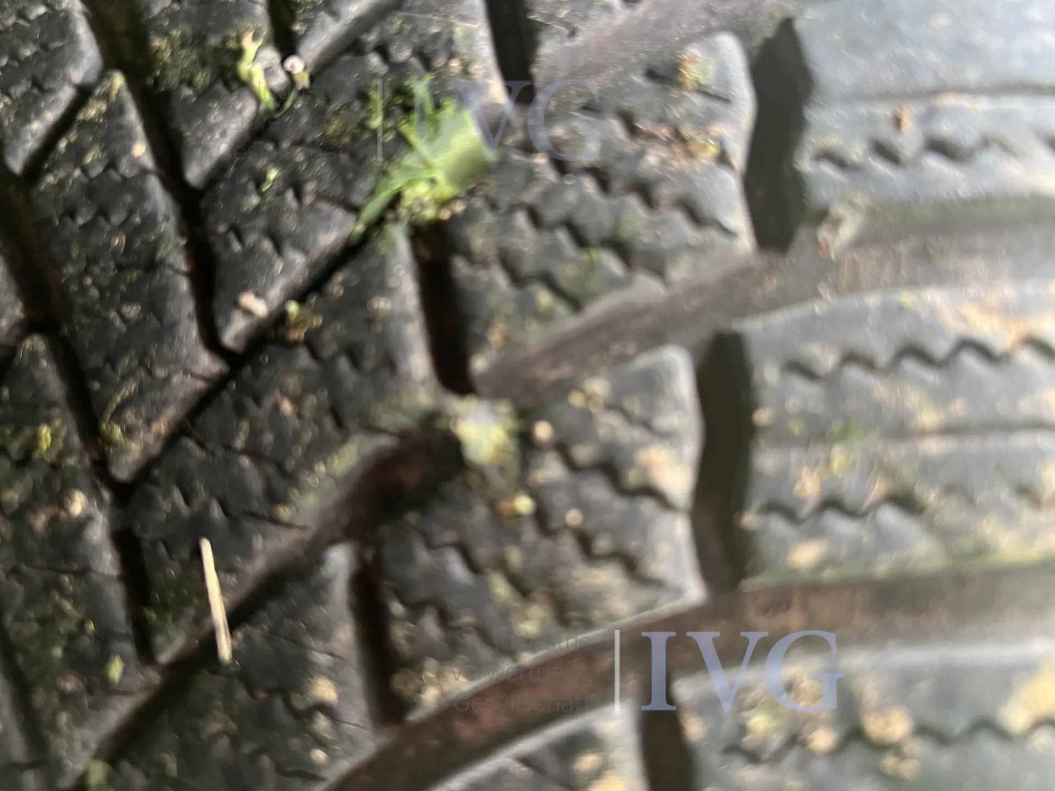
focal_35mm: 26
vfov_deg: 53.1
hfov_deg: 67.3
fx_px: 792
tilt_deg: -52.0
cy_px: 396
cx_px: 528
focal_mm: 5.7
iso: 320
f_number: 1.5
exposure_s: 1/60
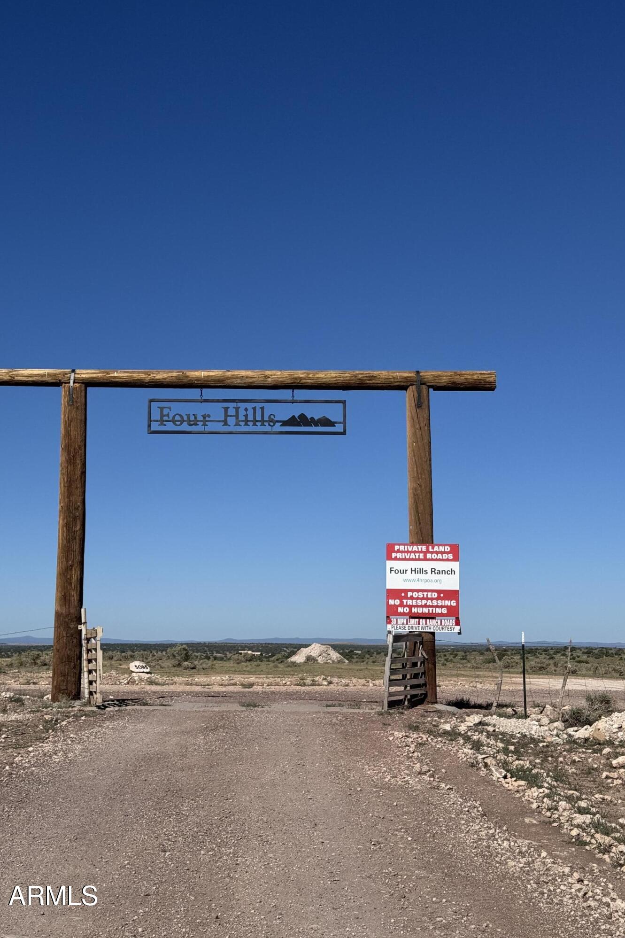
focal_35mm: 50
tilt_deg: +6.2
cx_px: 292
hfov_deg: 27.0
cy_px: 469
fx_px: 1302
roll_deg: +0.7
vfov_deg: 39.6
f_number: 1.78
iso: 80
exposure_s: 1/10526
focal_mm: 6.76
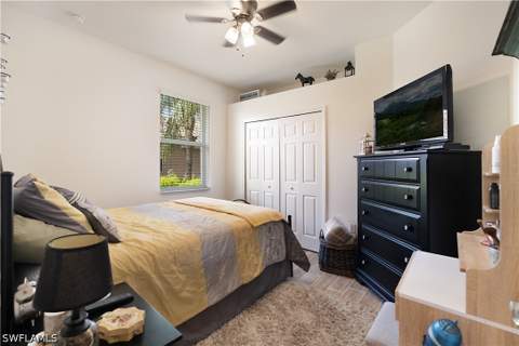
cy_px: 173
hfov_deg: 100.4
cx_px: 260
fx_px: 216
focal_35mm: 15
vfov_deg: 77.3
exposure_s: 1/30
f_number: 4
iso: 1250
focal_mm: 10
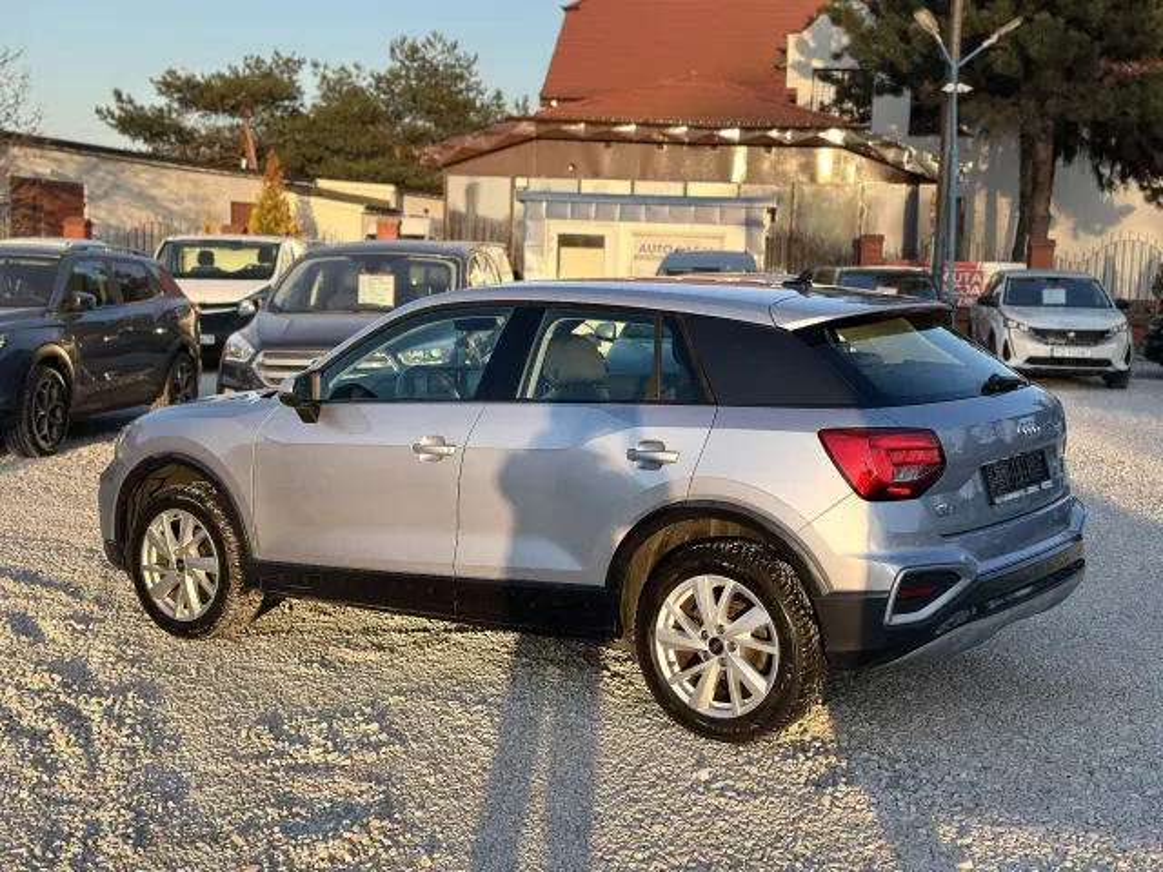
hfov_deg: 39.7
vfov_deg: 30.3
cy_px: 436
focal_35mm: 48
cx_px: 582
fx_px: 1613
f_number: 1.78
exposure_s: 1/1171
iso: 80
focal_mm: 6.86
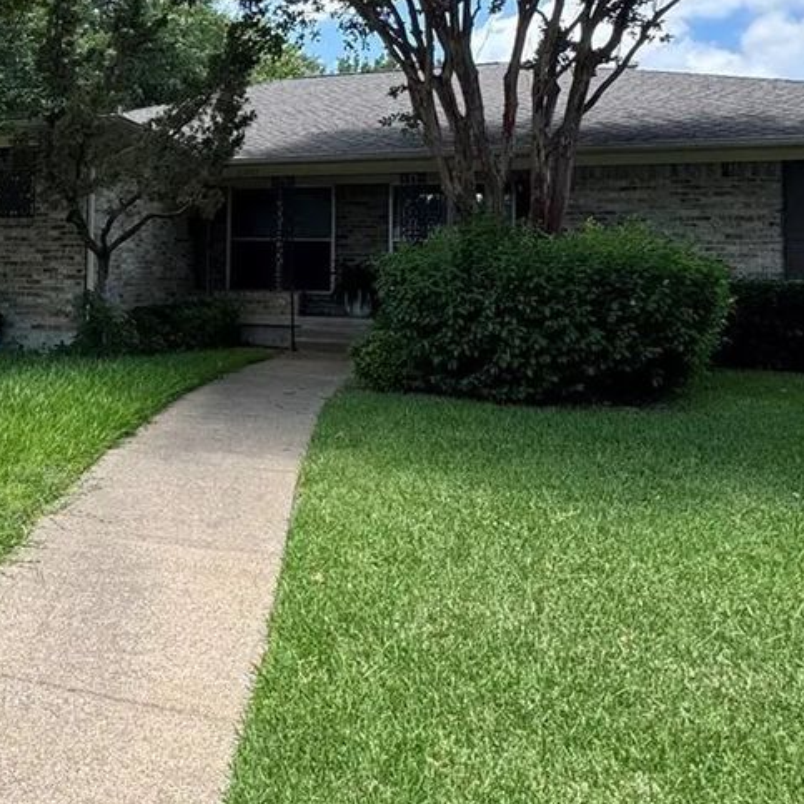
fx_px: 920
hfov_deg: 42.9
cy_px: 217
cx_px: 70
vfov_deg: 45.8
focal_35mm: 35
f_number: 2.2
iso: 40
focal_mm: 2.22
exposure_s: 1/445
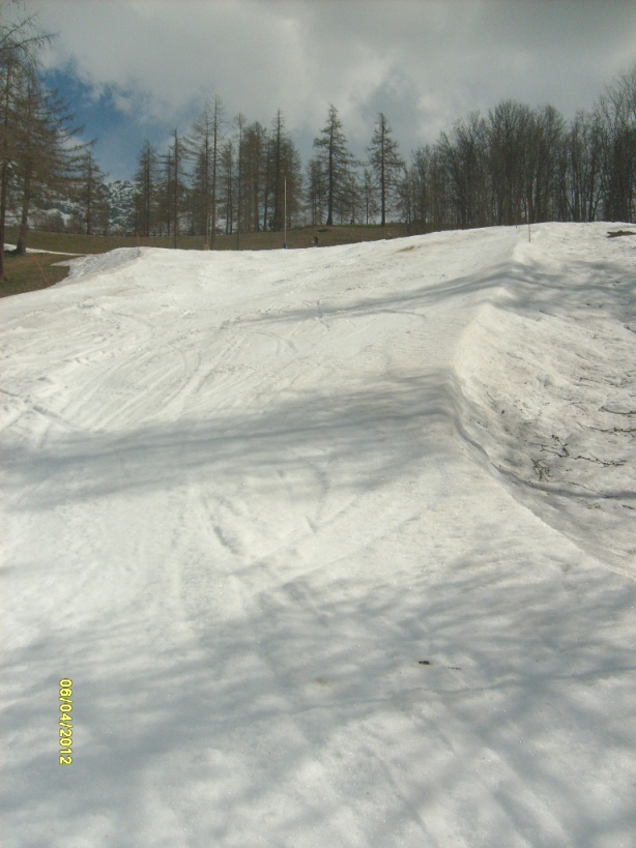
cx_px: 318
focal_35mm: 35
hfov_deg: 40.7
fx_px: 858
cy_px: 424
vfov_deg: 52.6
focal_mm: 5.8
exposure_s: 1/1500
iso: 80
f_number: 7.1
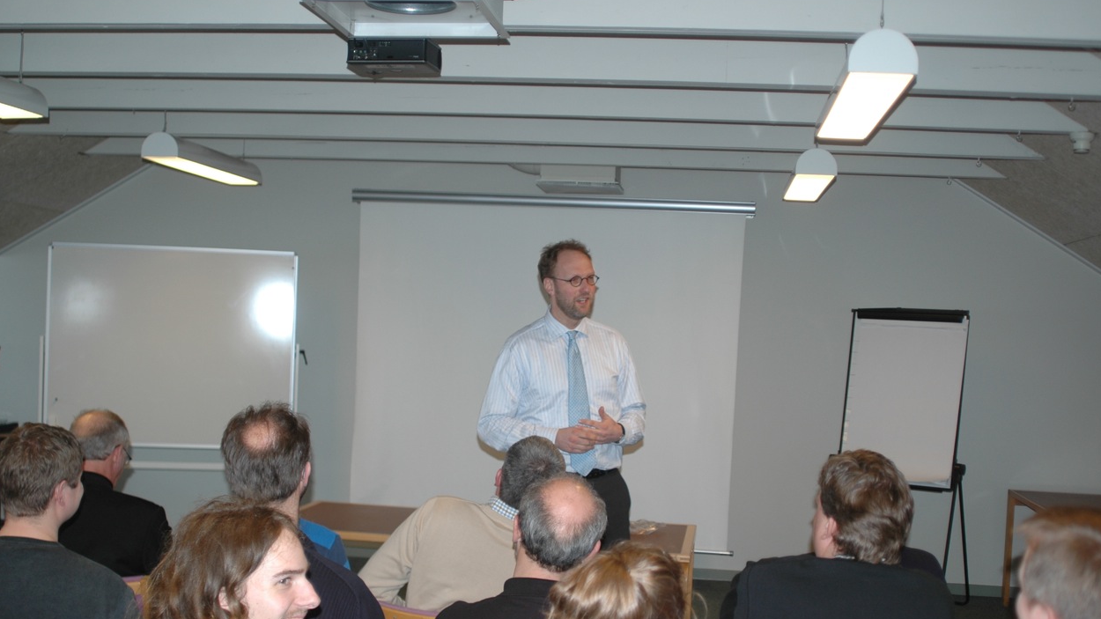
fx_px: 1314
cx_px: 560
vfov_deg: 26.5
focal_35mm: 45
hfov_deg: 45.5
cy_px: 365
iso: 200
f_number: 2.8
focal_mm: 28
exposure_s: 1/60
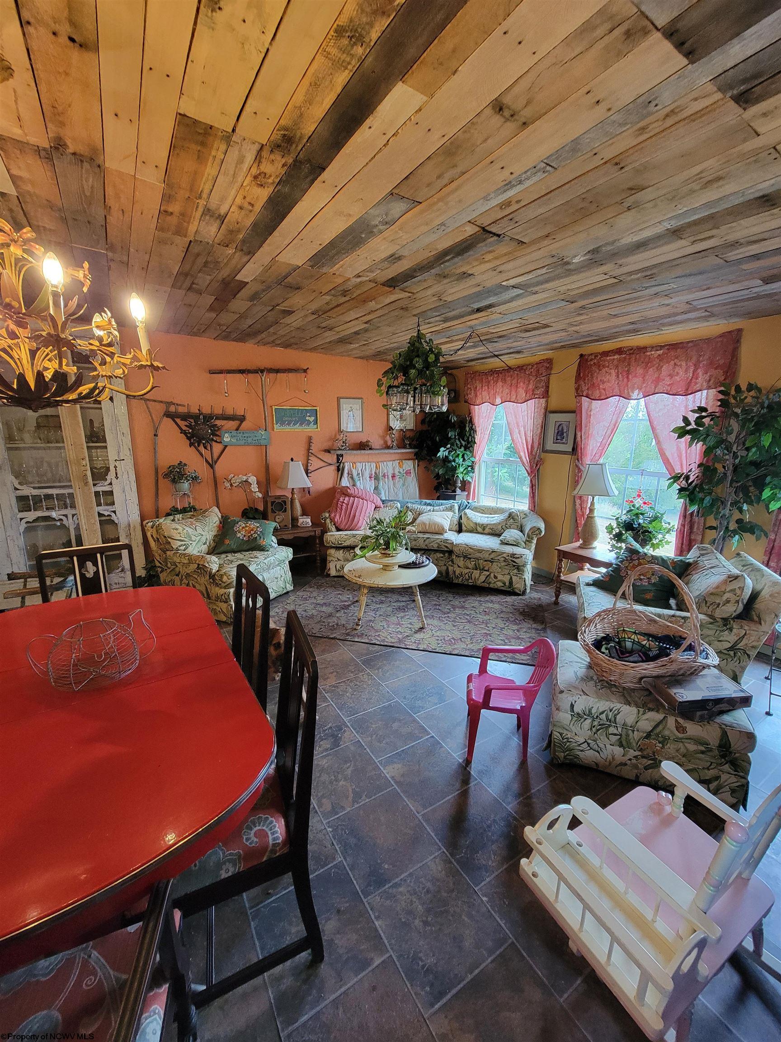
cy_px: 521
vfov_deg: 106.2
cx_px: 390
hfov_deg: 89.9
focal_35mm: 13
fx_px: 391
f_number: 2.2
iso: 400
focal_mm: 2.2
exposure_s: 1/40
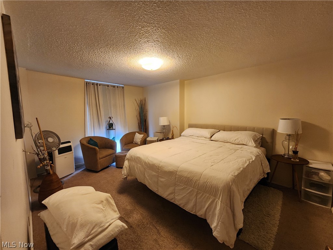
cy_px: 125
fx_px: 125
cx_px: 166
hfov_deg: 106.2
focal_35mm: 13
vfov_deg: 89.9
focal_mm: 2.2
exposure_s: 1/40
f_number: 2.2
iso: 400
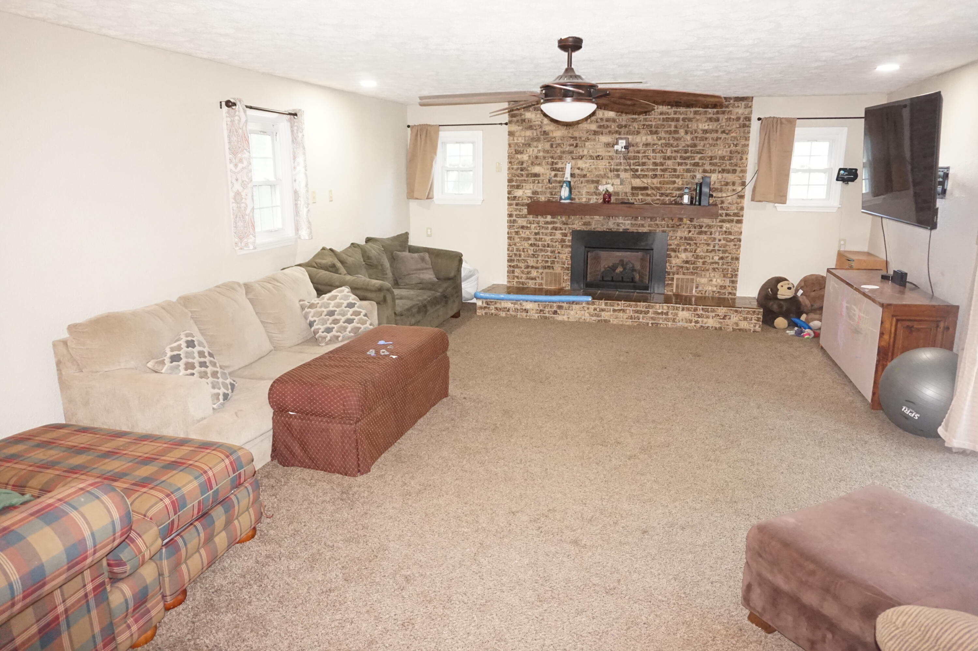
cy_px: 326
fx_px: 652
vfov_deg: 53.1
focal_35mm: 24
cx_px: 489
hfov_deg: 73.8
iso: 3200
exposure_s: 1/125
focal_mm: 16
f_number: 3.5
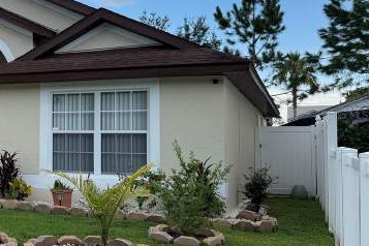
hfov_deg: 31.4
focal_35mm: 56
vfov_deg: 24.2
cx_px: -43
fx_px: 574
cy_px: 115
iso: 80
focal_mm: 6.76
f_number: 1.78
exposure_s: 1/1493
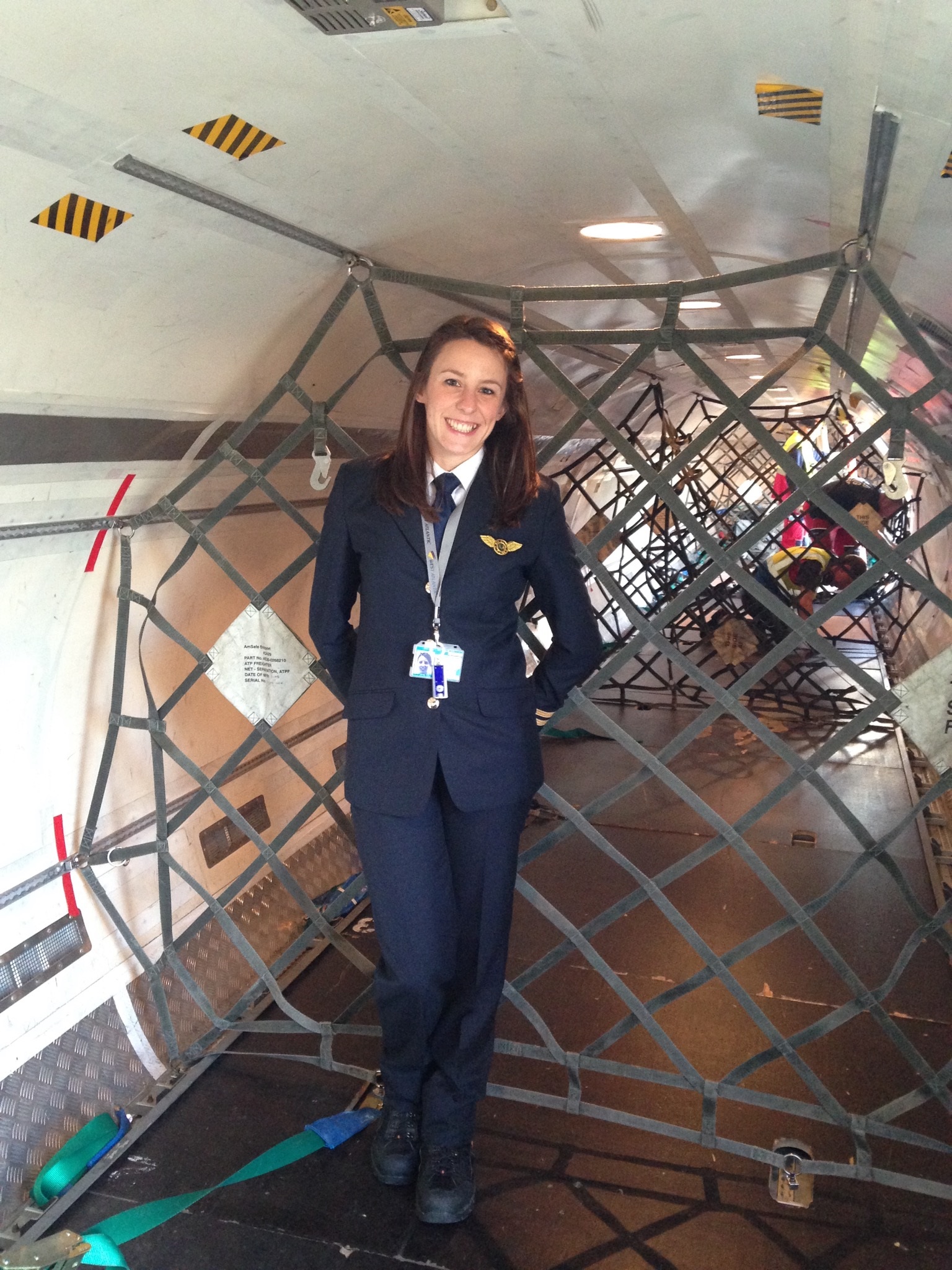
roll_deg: -1.3
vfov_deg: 55.4
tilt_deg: -10.6
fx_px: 1210
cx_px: 476
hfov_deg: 42.9
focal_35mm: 33
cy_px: 635
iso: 320
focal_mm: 4.12
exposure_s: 1/20
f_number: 2.4
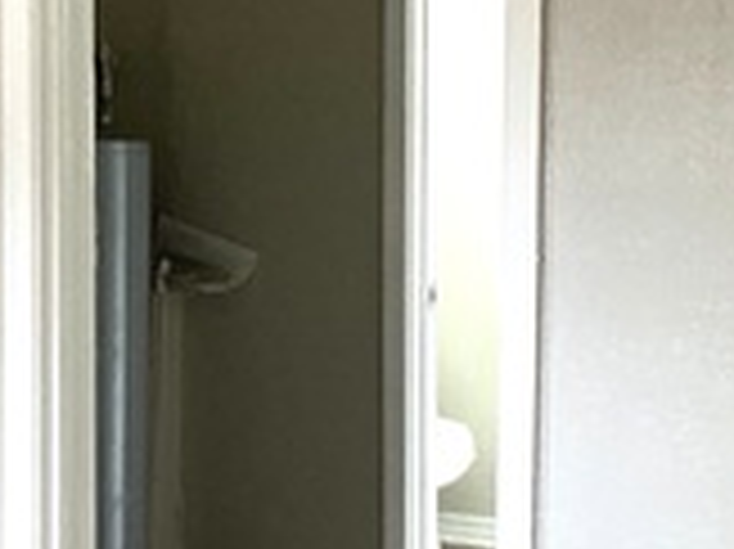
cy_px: 338
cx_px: 437
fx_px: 2415
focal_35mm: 114
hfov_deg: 17.3
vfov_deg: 13.0
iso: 80
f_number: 1.8
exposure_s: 1/60
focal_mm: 3
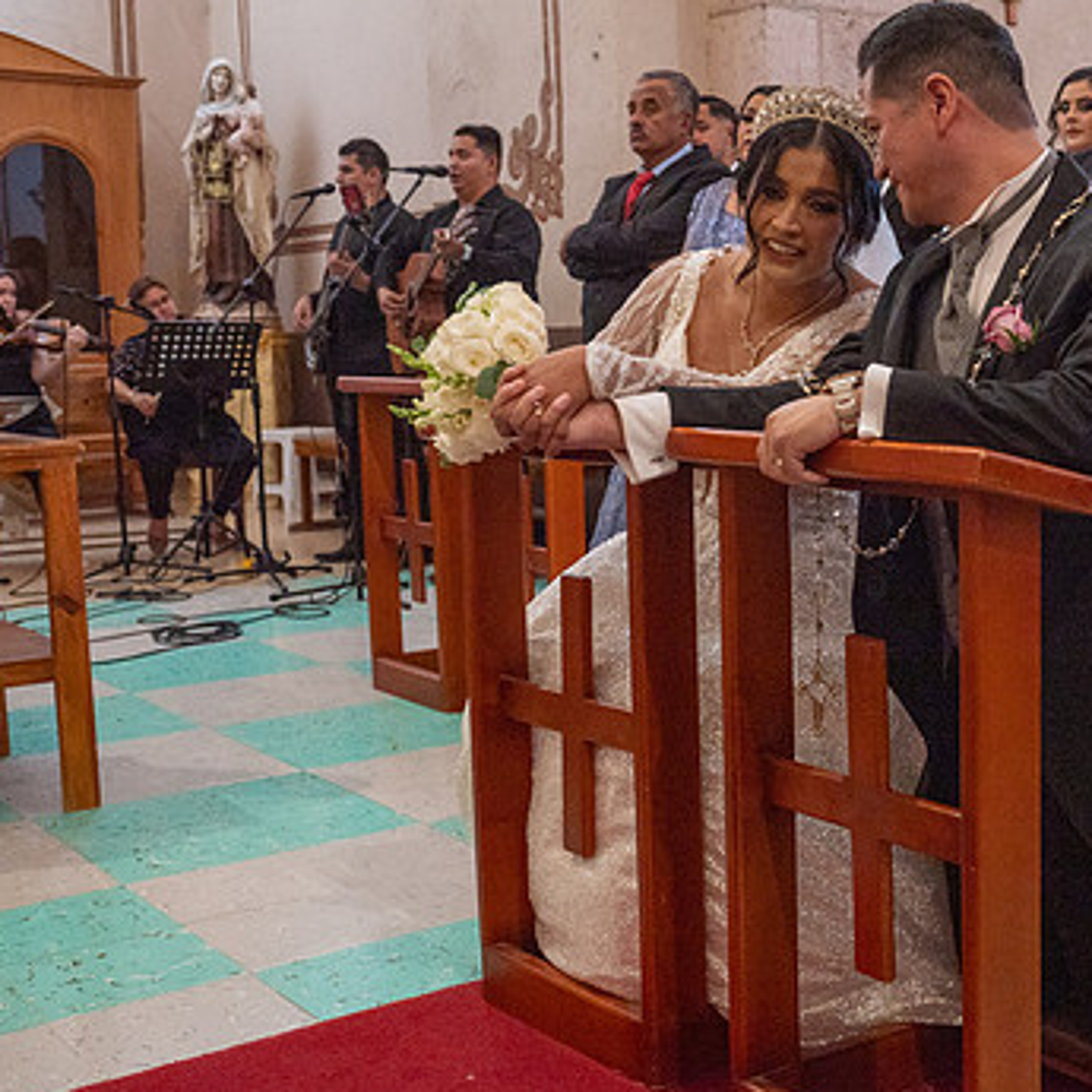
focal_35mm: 50
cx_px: 908
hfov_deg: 32.9
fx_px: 1785
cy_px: 527
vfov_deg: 34.0
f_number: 5
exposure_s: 1/100
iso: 2500
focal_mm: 35
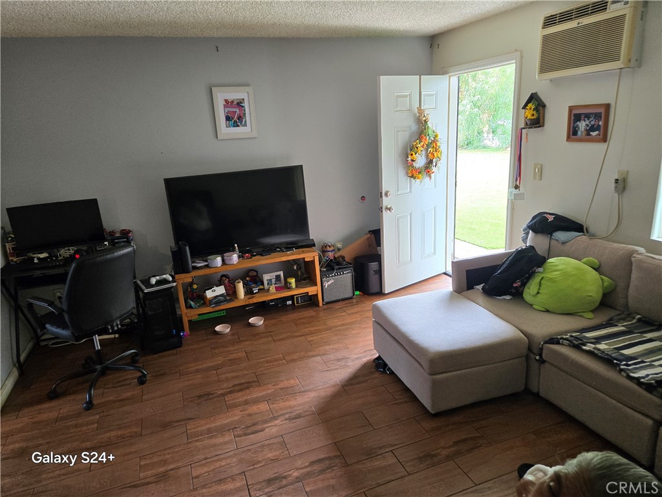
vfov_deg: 58.9
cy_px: 248
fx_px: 440
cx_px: 331
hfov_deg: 73.9
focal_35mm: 23
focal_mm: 5.4
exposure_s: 1/120
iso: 250
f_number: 1.8
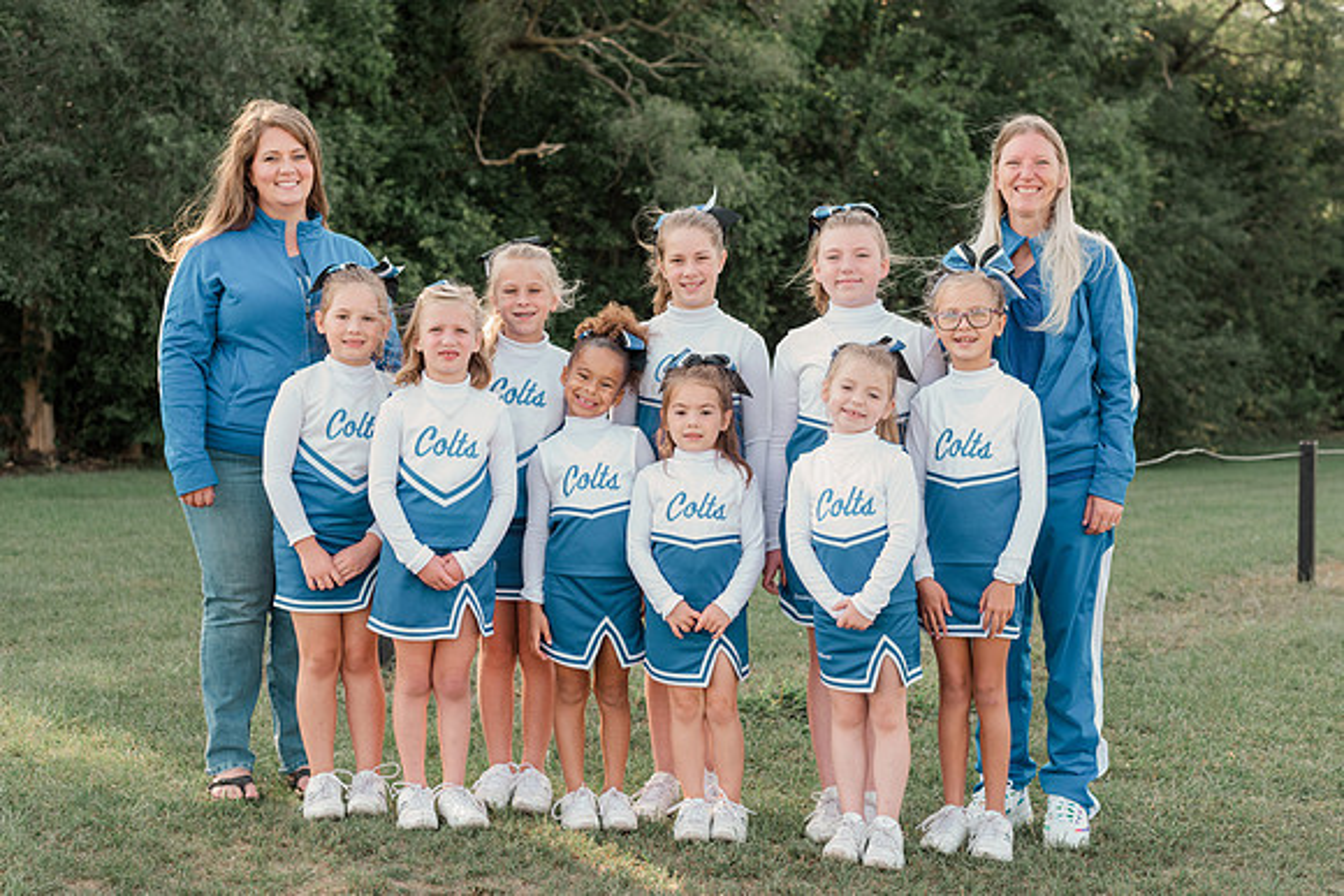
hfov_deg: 36.8
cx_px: 680
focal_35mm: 54
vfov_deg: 25.0
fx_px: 2019
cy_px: 456
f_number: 4
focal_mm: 50
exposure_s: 1/800
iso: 800
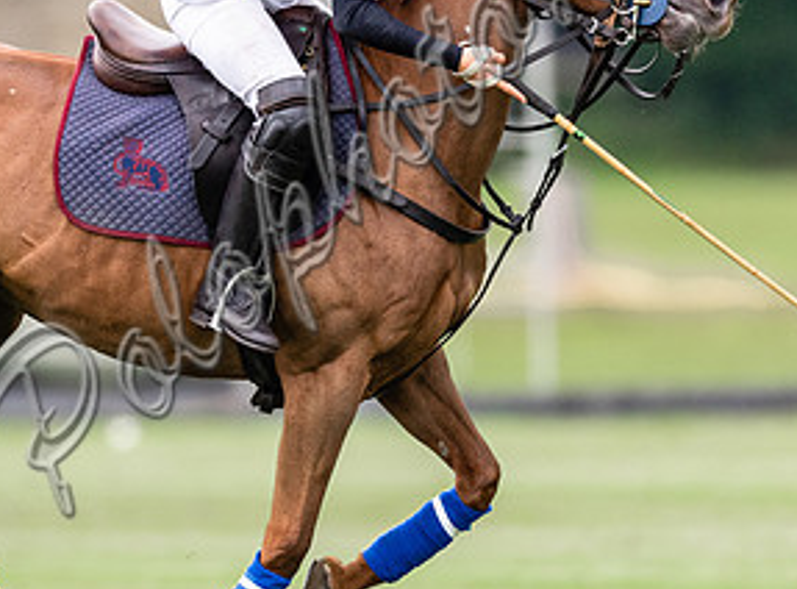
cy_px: 348
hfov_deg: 1.4
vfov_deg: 1.0
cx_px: 94
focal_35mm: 1436
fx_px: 32884
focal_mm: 500
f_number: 4
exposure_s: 1/2000
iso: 800
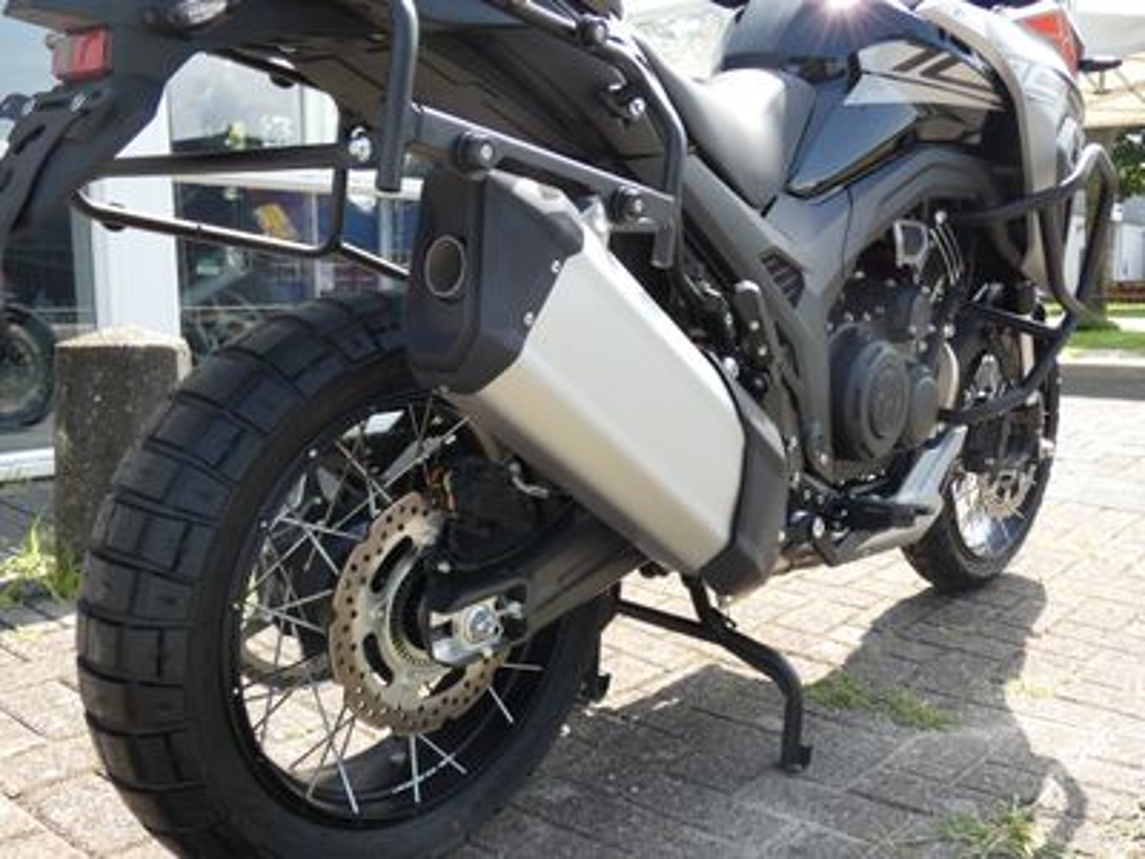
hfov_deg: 55.4
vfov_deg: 42.9
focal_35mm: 33
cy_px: 430
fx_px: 1092
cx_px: 572
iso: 80
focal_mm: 6
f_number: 3.4
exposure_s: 1/200
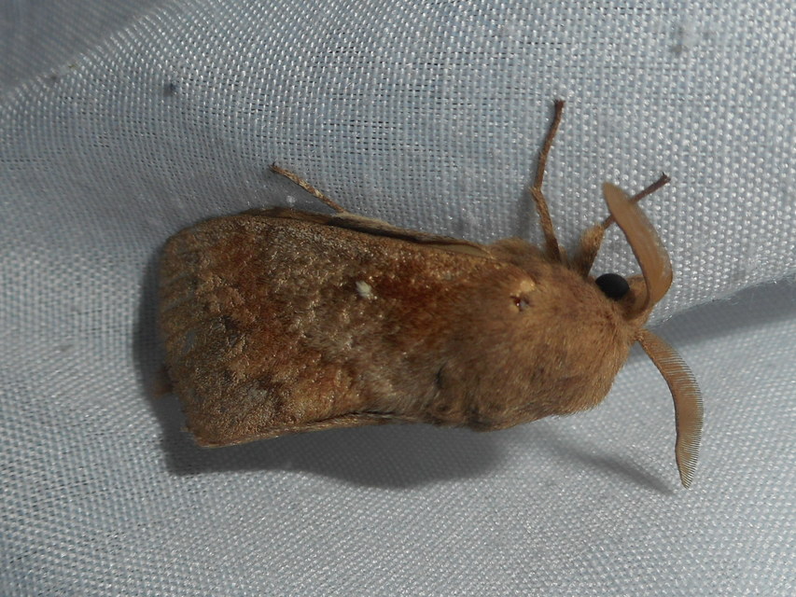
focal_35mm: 34
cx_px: 398
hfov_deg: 54.0
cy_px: 298
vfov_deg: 41.8
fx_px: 782
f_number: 11.9
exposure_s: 1/30
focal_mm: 6
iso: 80
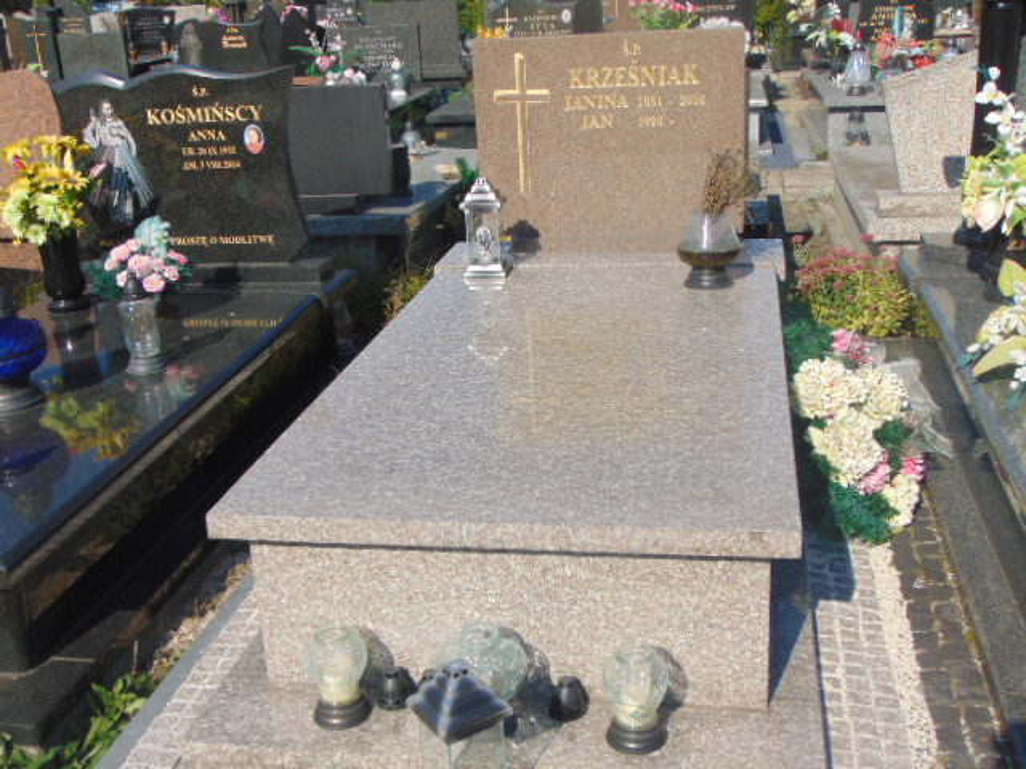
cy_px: 384
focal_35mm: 42
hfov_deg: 44.8
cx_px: 513
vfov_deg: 34.3
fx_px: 1245
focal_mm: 7.6
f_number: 8.7
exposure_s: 1/250
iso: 80
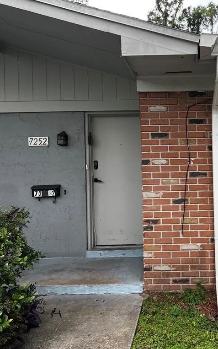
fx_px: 352
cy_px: 174
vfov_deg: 52.7
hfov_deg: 33.0
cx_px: 188
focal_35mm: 37
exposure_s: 1/555
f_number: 1.5
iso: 50
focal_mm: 5.7
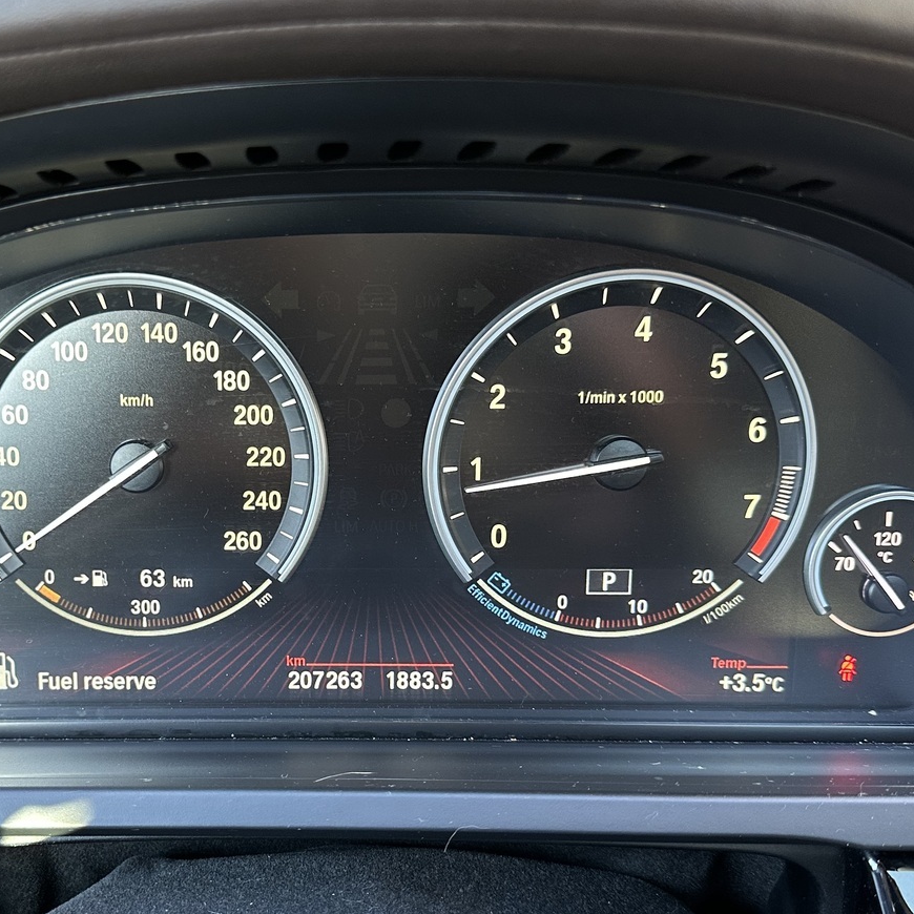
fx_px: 1165
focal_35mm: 39
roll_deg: -3.3
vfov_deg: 42.5
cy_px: 569
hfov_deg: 42.2
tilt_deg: -29.8
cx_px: 293
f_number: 1.78
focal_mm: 6.86
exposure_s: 1/67
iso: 250
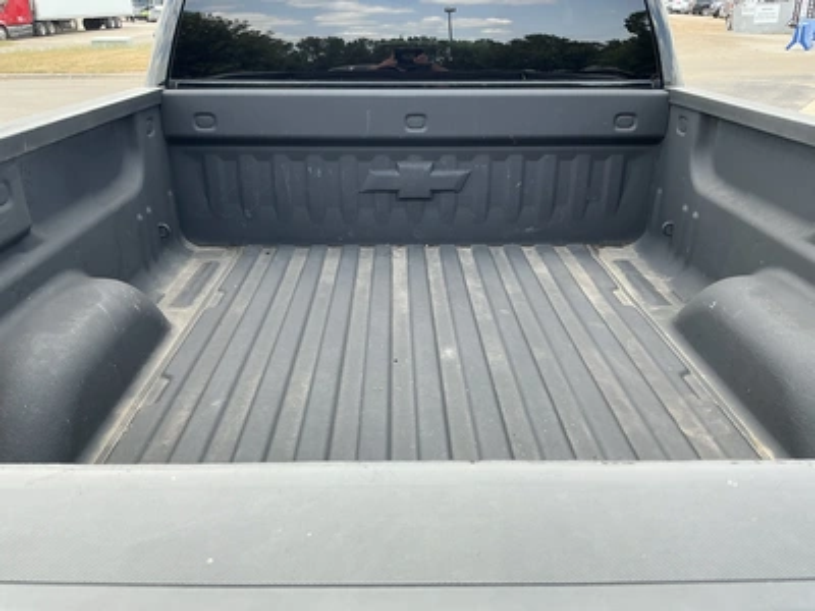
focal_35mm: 28
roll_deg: +0.6
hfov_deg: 63.4
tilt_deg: -24.6
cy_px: 306
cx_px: 408
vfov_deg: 49.7
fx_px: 659
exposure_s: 1/287
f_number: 1.8
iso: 25
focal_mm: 3
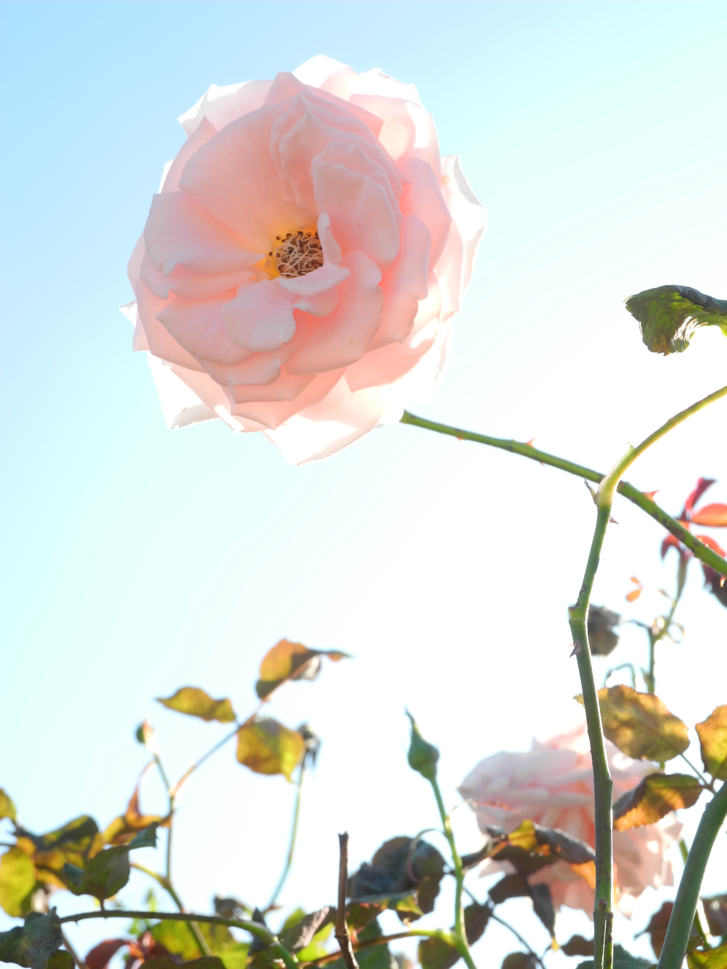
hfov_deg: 21.6
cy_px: 484
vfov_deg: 28.6
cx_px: 364
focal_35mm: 68
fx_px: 1904
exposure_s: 1/125
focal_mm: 14.5
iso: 100
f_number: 6.3
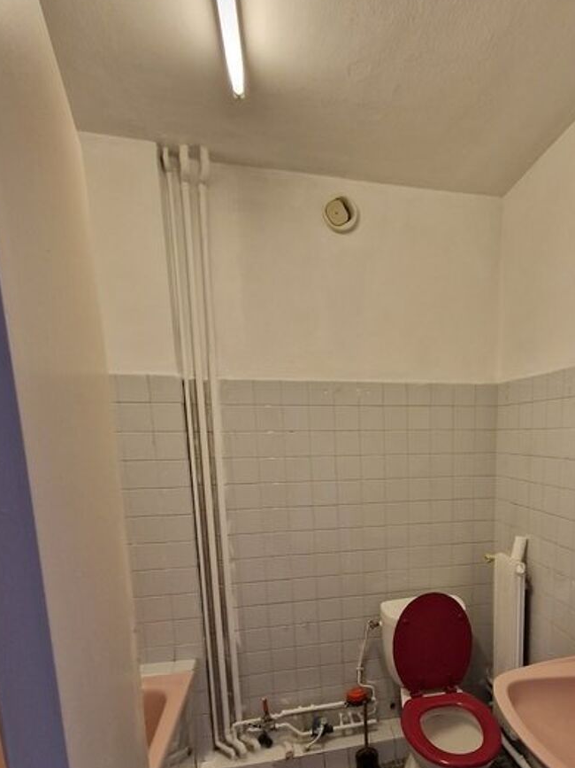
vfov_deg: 78.7
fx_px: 443
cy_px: 521
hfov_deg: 63.2
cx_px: 410
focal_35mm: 20
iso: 200
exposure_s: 1/50
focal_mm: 2.2
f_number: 2.2
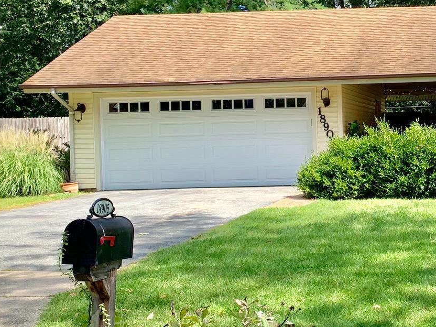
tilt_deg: +0.5
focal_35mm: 64
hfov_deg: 28.0
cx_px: 463
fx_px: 806
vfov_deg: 22.9
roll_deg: +1.6
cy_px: 154
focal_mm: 4.25
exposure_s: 1/815
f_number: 1.8
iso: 25
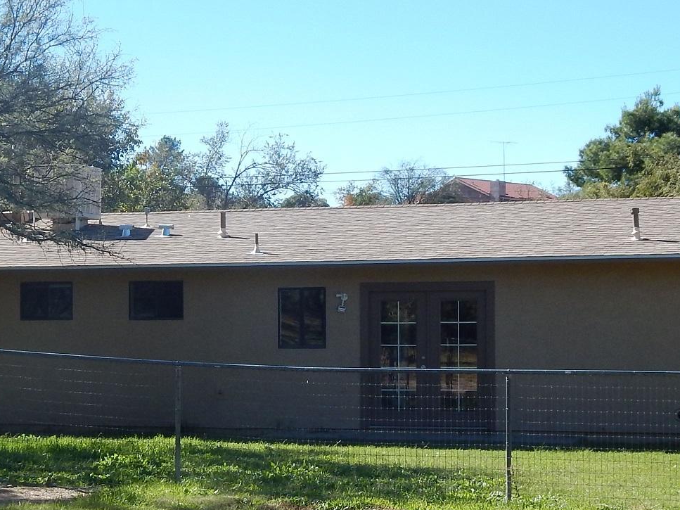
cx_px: 341
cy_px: 292
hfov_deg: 24.1
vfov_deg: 18.2
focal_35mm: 81
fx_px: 1591
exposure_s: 1/800
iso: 125
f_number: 3.3
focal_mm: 6.1
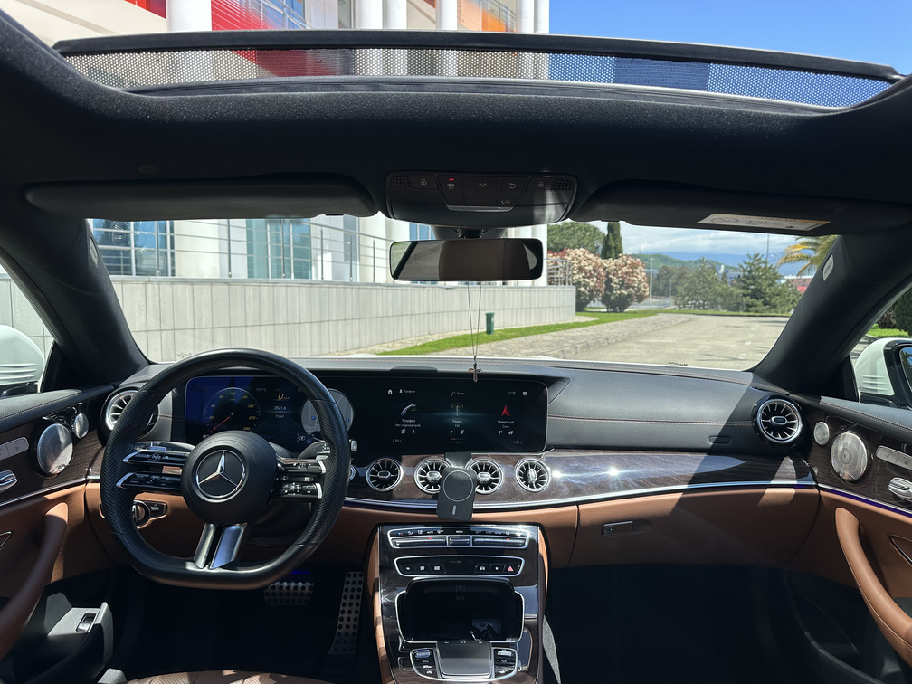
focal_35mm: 24
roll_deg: +0.4
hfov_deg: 71.6
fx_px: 632
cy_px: 342
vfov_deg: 56.8
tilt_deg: -4.6
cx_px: 456
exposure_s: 1/2028
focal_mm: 6.86
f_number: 1.78
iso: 80
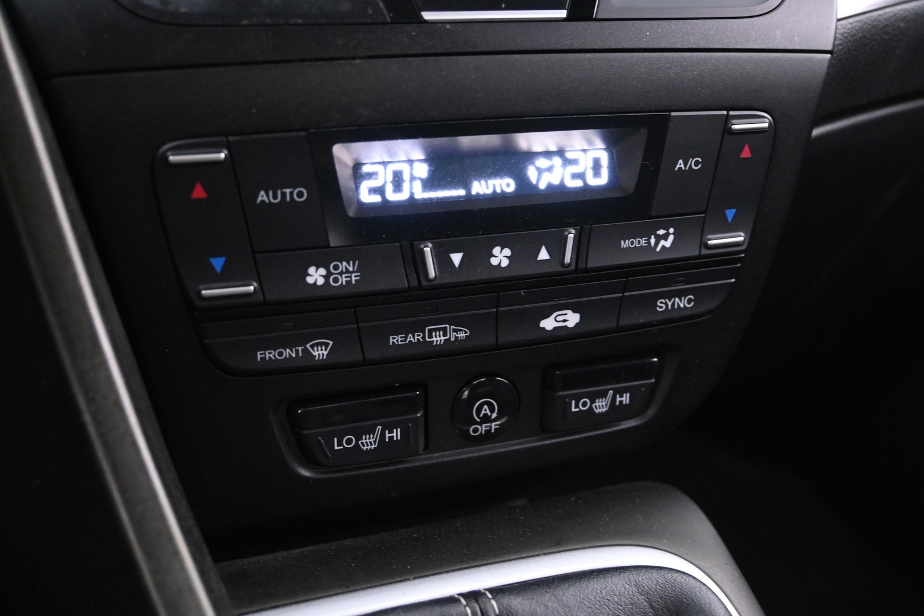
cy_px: 308
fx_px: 1001
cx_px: 462
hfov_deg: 49.6
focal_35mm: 39
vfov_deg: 34.2
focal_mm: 26
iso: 2500
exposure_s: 1/8
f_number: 4.5
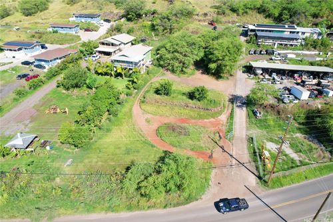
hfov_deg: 78.6
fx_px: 203
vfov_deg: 57.2
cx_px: 166
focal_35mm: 22
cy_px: 111
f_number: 2.8
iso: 100
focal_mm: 8.38
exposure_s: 1/1250
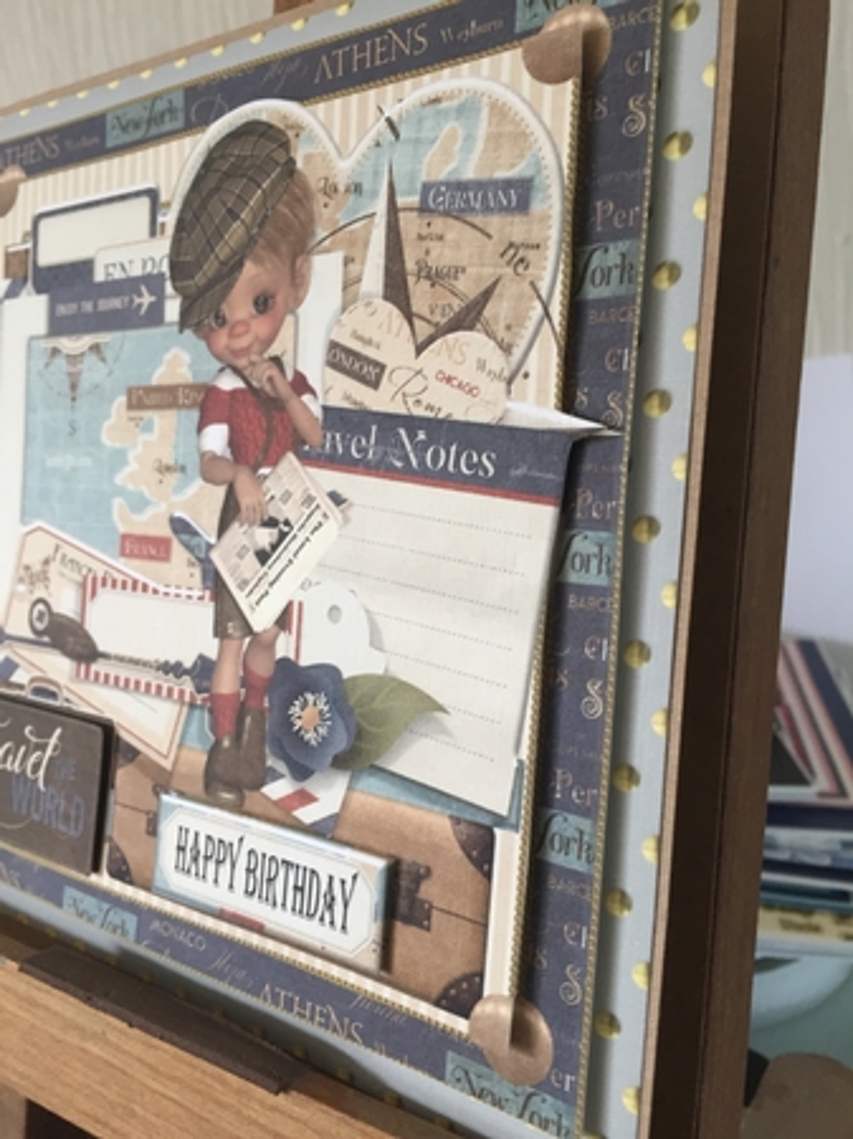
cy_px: 570
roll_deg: +4.9
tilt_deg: -13.2
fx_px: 954
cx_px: 426
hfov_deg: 48.2
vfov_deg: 61.7
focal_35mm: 29
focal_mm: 4.15
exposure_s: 1/33
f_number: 2.2
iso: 100
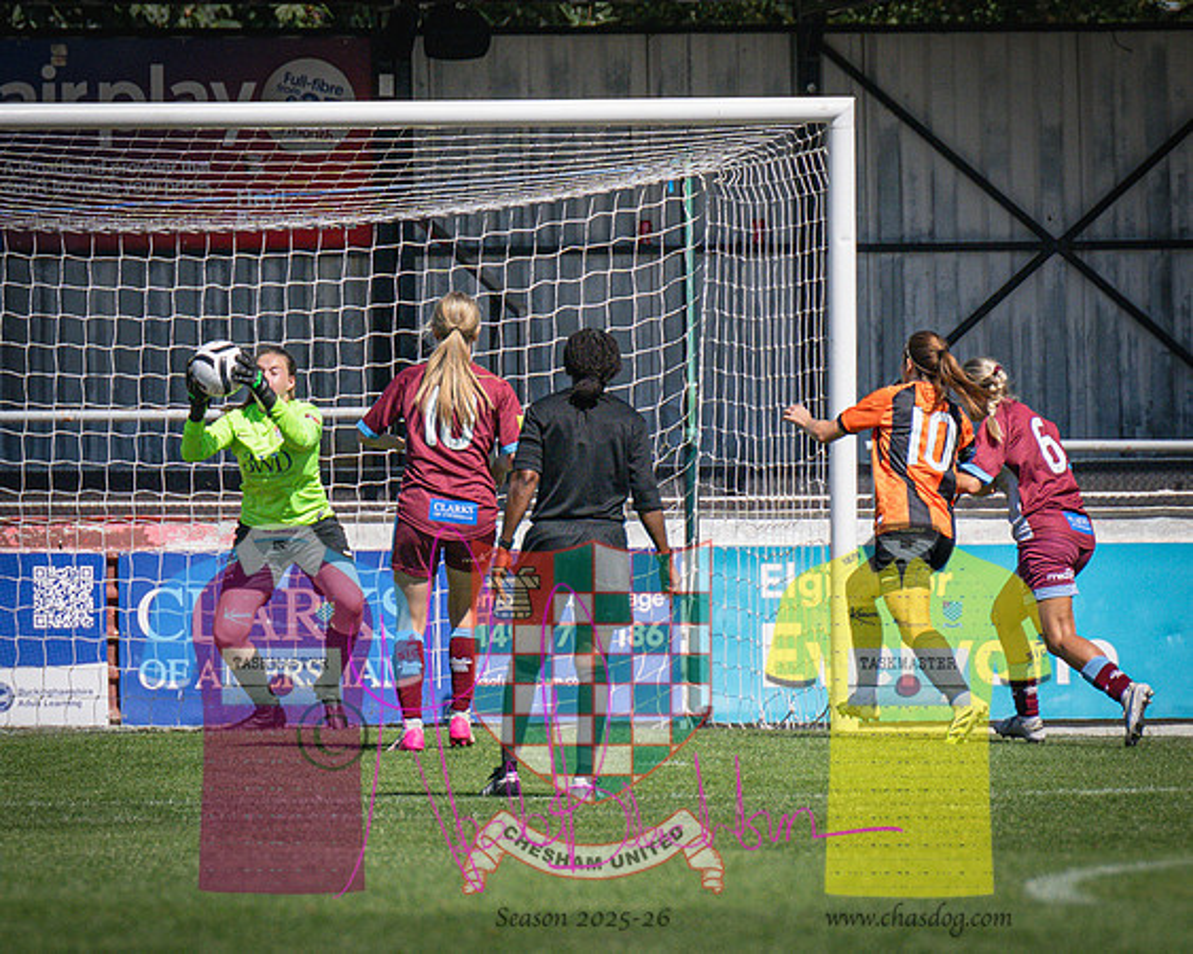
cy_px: 712
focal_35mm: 783
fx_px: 27645
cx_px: 243
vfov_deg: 2.0
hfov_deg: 2.5
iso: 400
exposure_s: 1/6400
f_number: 5
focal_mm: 280
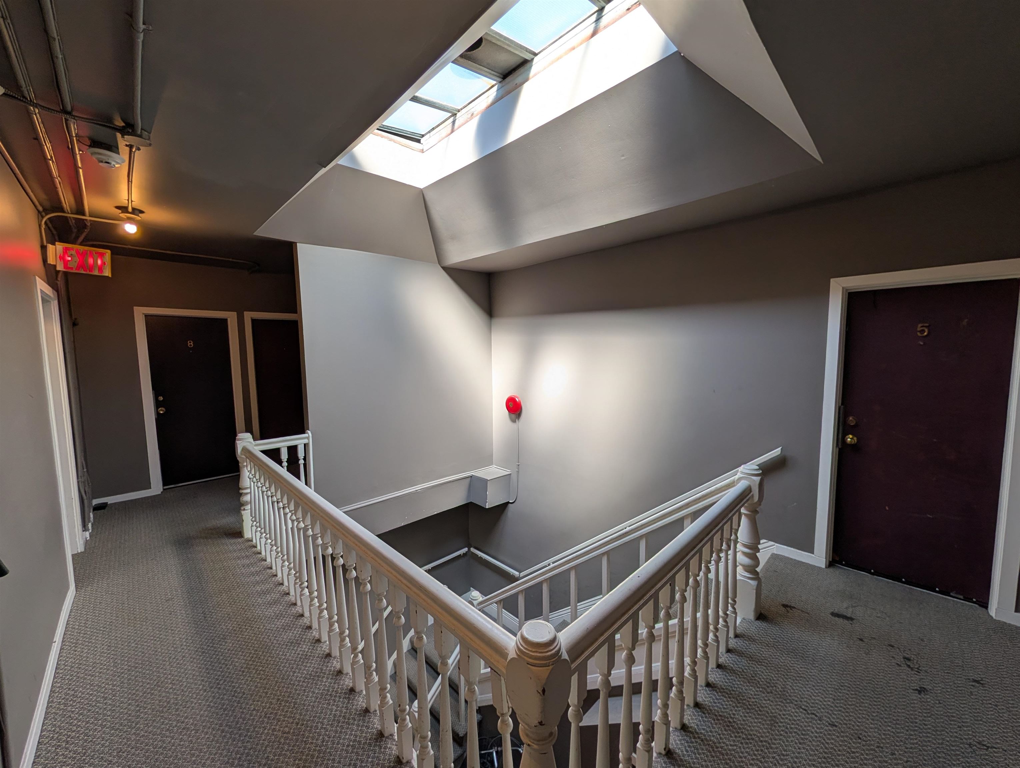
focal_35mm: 12
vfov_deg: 94.6
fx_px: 354
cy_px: 384
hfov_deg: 110.5
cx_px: 510
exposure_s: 1/186
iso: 46
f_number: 1.7
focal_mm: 2.02
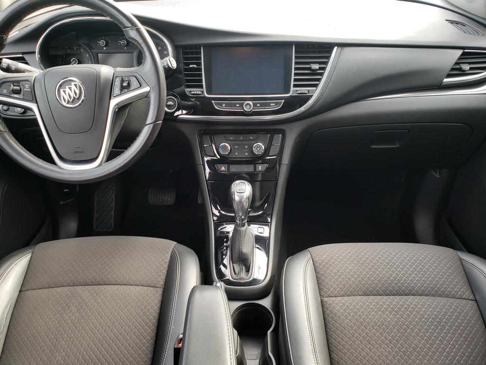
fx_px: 365
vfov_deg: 53.1
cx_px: 243
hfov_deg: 67.3
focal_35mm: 26
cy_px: 182
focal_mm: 4.3
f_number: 2.4
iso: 64
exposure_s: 1/60
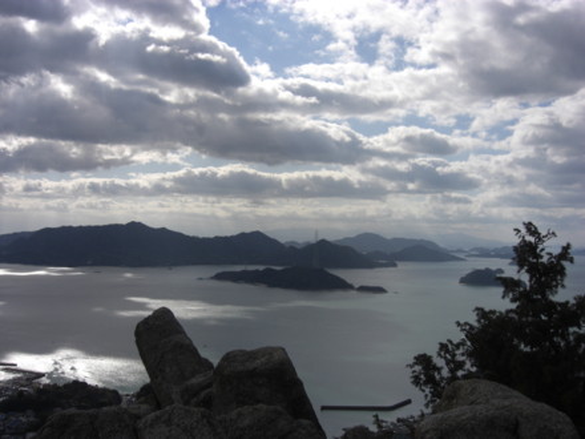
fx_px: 642
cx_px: 292
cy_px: 220
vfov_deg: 37.7
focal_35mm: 38
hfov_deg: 49.0
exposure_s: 1/500
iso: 80
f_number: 8
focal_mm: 7.9
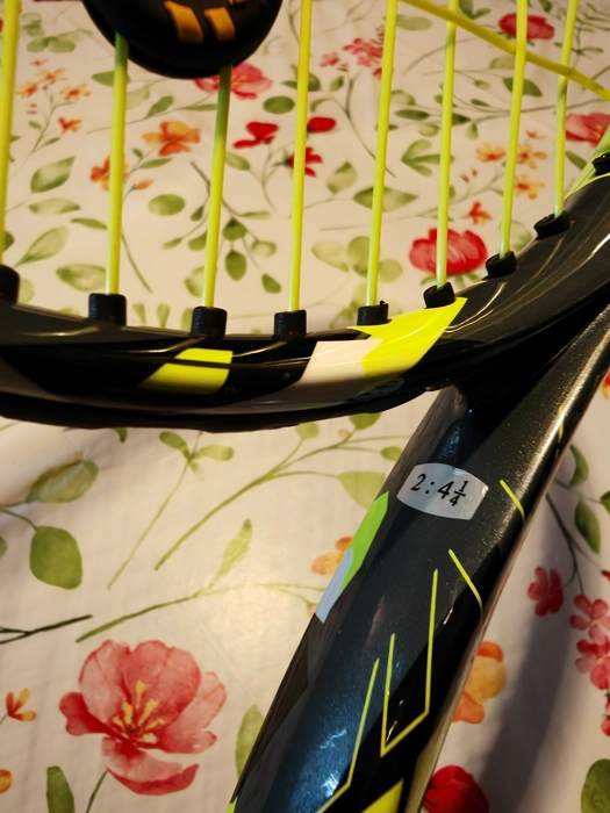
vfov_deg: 67.3
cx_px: 305
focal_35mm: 26
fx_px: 611
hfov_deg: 53.1
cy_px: 406
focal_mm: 2.16
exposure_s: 1/33
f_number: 2.2
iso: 400
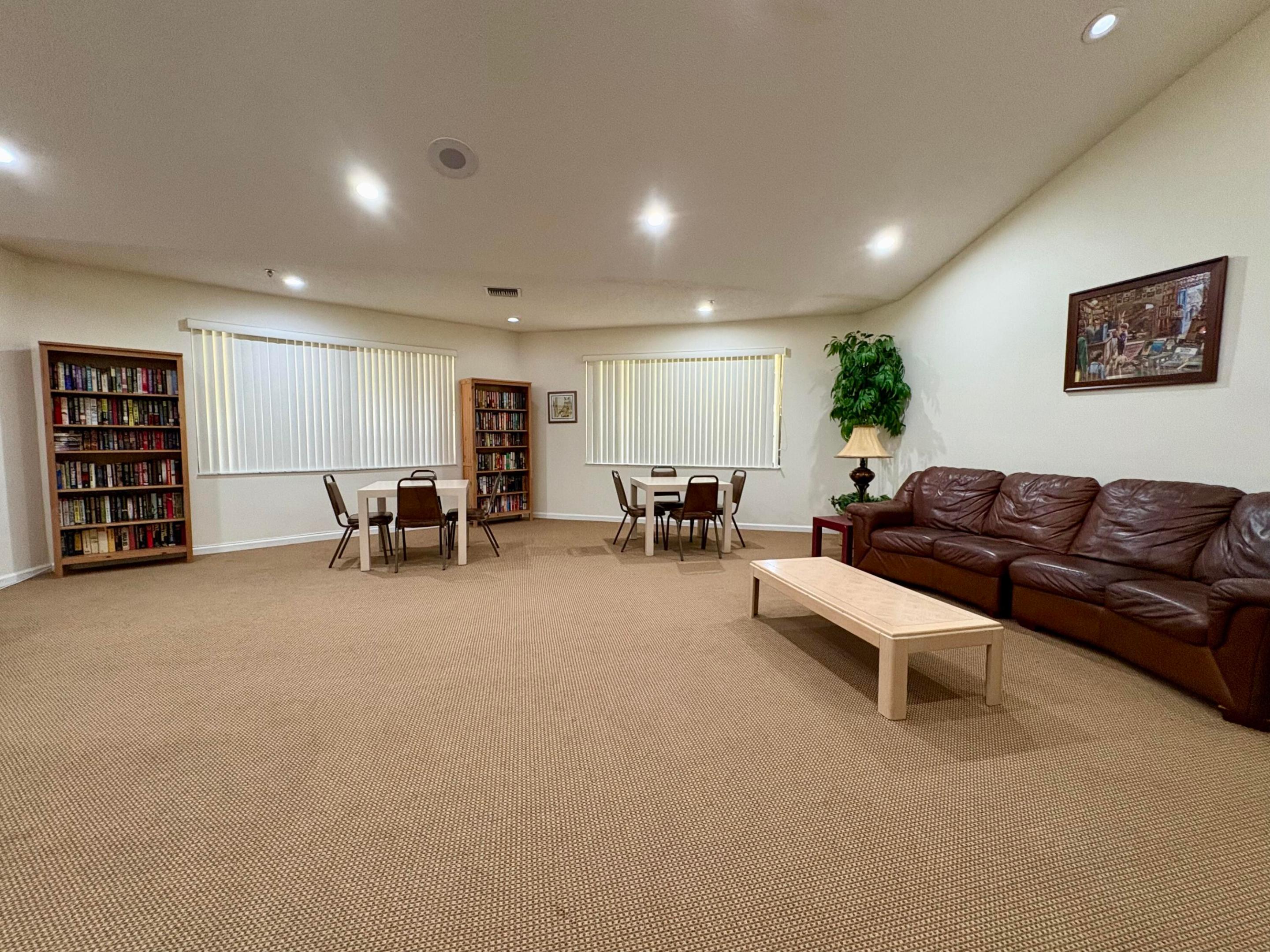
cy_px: 476
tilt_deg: -4.7
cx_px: 635
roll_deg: +0.6
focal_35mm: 14
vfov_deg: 85.7
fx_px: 514
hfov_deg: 102.1
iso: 320
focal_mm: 2.22
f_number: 2.2
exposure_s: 1/60
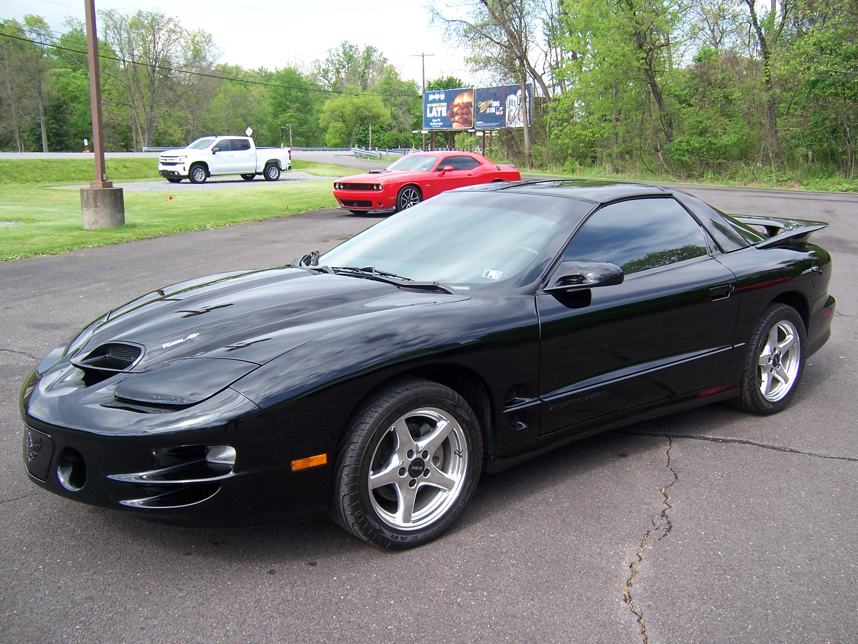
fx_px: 818
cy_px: 322
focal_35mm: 33
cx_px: 429
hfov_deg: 55.4
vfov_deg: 42.9
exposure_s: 1/250
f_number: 3.4
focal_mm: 5.5
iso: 80
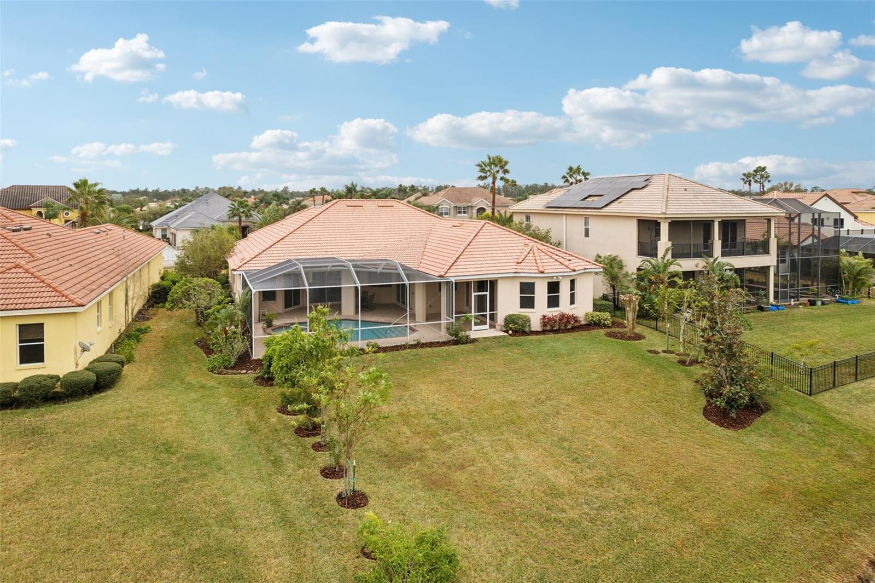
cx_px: 438
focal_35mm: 22
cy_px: 292
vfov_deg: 57.2
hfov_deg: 78.6
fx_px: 534
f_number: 2.8
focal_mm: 8.4
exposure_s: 1/1250
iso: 100
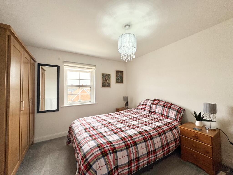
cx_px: 116
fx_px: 94
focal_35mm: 14
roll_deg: +1.1
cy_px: 88
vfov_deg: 85.7
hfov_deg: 102.1
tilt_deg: +1.4
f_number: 2.2
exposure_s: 1/105
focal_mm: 2.22
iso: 125
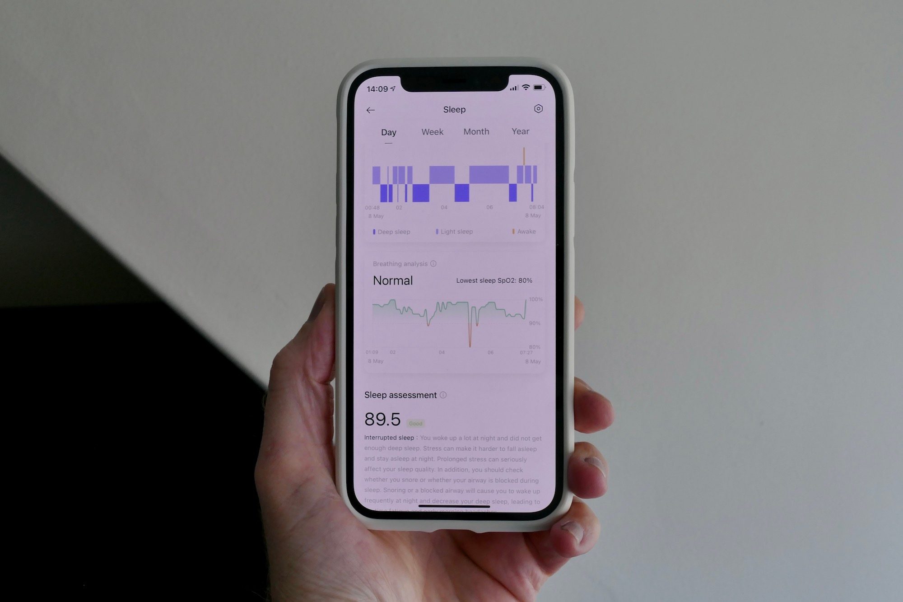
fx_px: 1103
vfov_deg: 30.5
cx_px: 452
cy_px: 301
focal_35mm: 44
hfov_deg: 44.5
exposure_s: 1/80
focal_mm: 16
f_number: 6.3
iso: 320
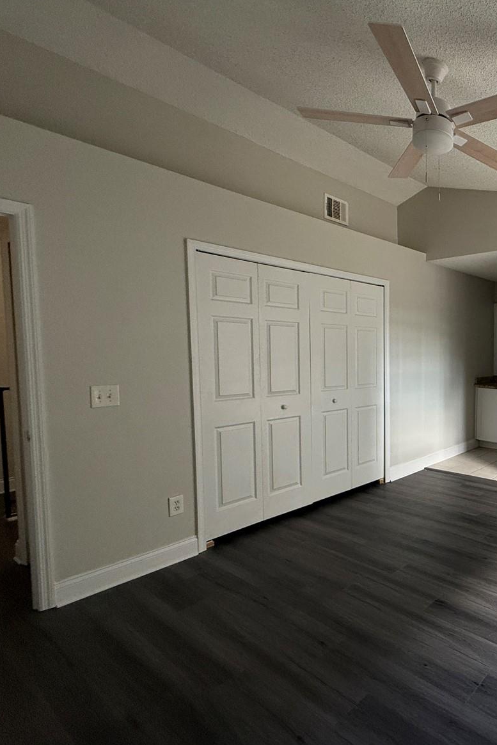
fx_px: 414
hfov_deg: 52.0
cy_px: 379
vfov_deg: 84.0
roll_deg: -0.9
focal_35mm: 20
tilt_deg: -3.7
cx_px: 475
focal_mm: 2.22
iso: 250
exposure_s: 1/99
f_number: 2.2
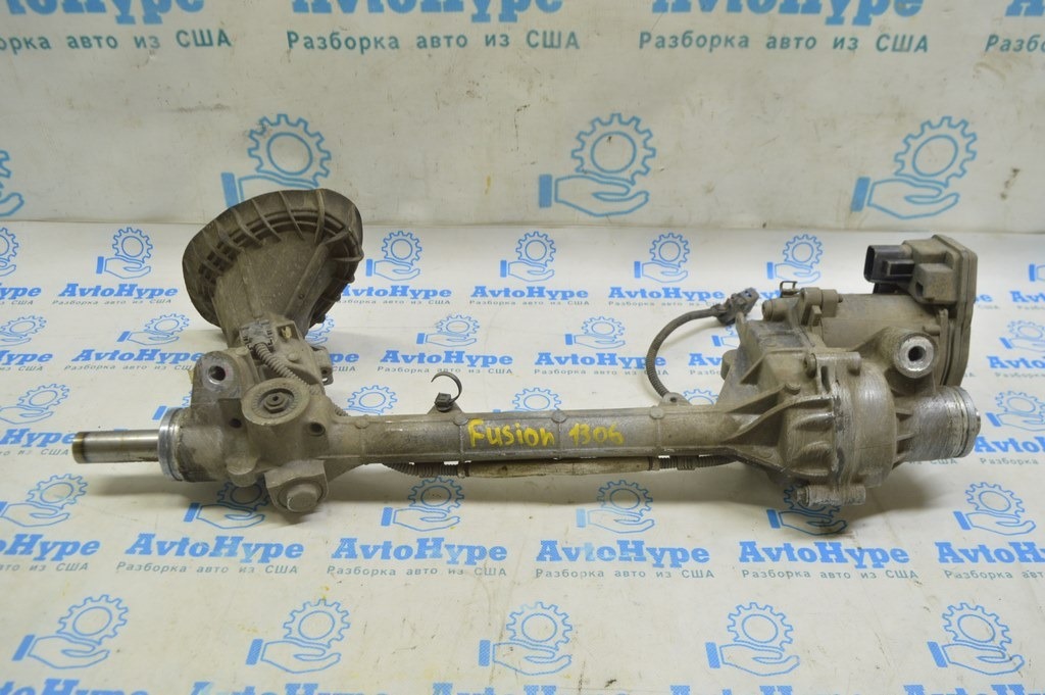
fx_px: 870
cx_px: 522
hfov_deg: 62.0
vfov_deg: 43.5
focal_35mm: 30
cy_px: 348
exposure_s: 1/20
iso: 400
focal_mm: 20
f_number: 5.6
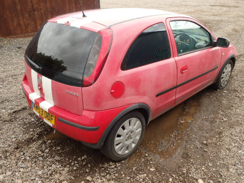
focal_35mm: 32
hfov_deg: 56.8
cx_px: 122
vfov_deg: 44.2
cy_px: 92
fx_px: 226
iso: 125
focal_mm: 5.7
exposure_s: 1/250
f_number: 4.2
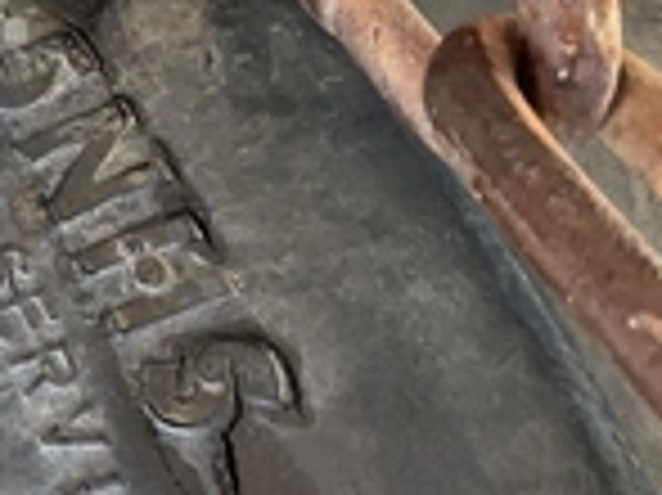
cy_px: 184
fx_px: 1510
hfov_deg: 22.4
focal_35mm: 79
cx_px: -180
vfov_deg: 18.6
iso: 32
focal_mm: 3
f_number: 1.8
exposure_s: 1/122
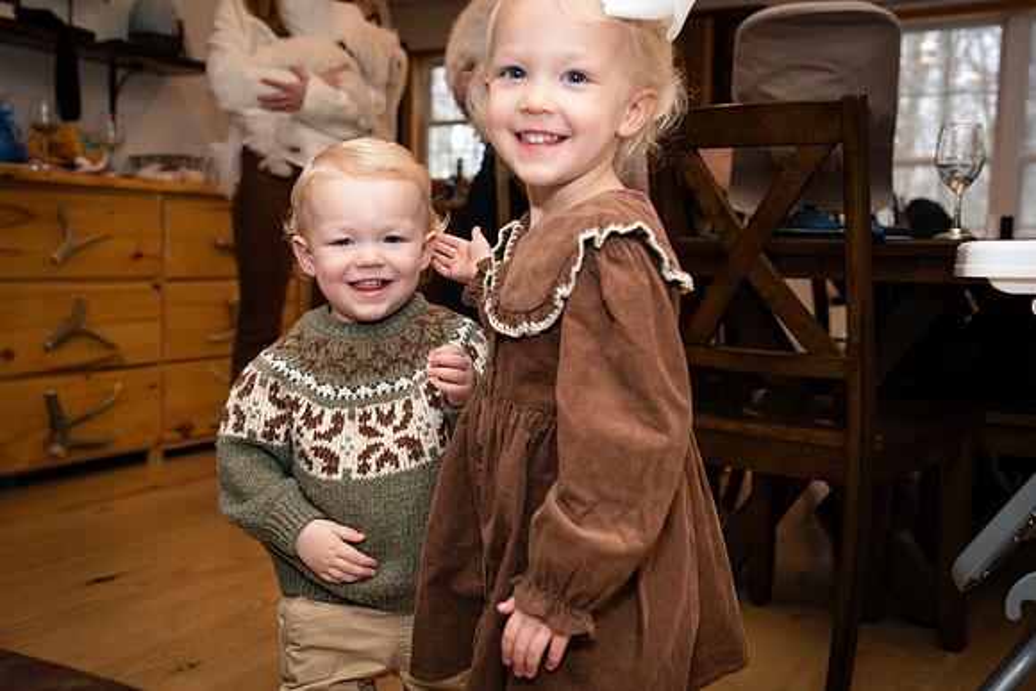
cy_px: 346
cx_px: 518
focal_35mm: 43
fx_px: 1238
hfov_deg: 45.4
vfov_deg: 31.2
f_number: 5
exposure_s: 1/250
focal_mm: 43
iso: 1000
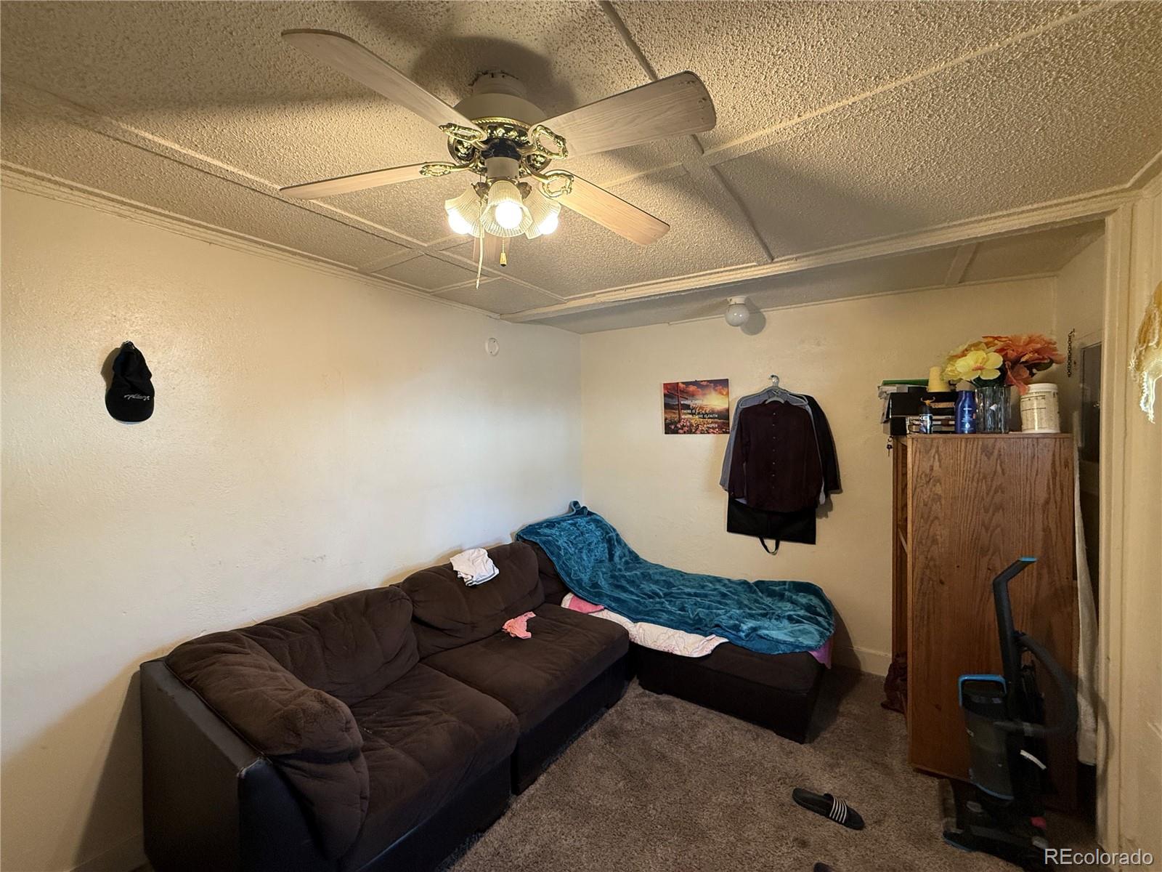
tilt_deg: -0.8
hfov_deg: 102.1
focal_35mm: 14
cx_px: 581
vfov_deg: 85.7
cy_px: 436
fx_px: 470
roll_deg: +0.4
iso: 250
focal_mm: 2.22
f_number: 2.2
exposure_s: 1/120
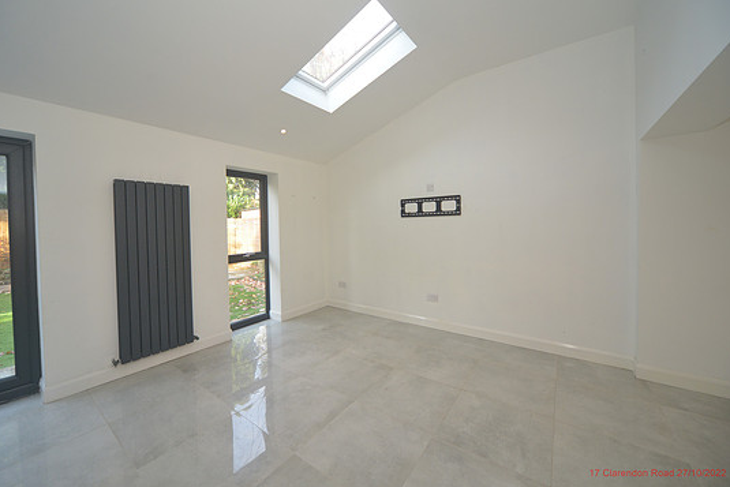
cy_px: 230
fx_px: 264
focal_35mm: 13
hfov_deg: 108.2
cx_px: 347
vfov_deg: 85.4
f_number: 5.6
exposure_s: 1/160
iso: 1000
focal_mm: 12
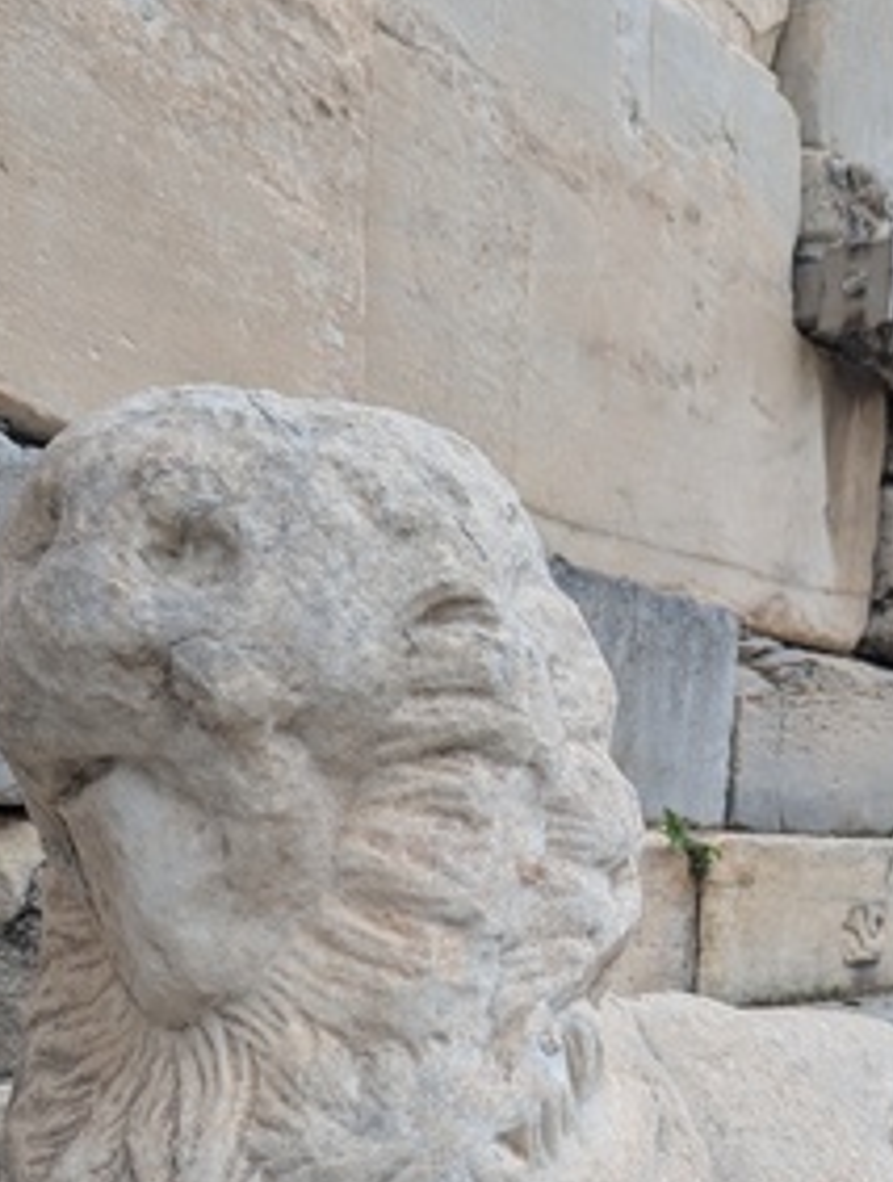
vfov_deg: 34.4
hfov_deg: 28.7
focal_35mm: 51
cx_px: 419
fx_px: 1746
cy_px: 1148
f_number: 1.85
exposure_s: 1/490
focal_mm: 6.81
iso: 50
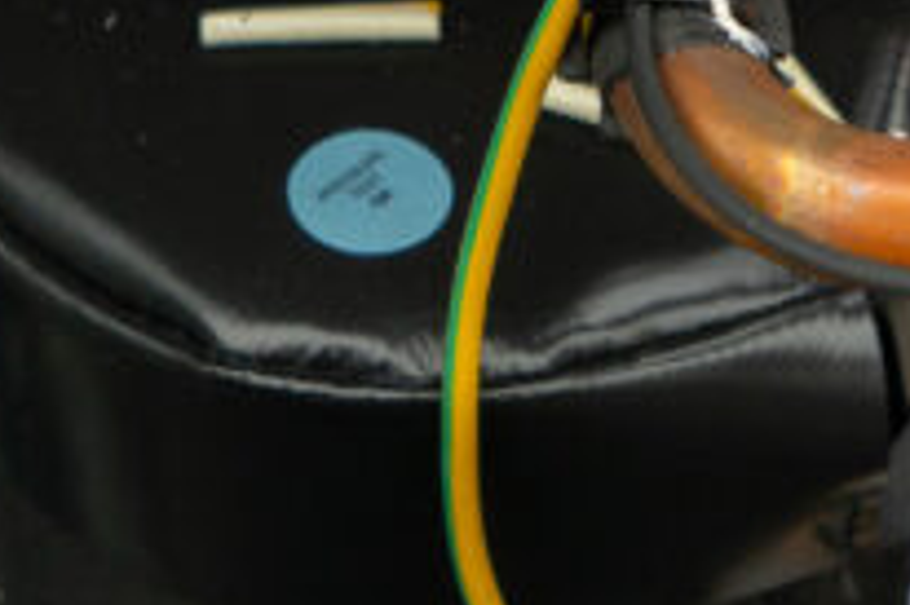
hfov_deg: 10.9
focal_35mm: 189
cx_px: 499
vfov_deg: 7.2
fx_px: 4774
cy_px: 537
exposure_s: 1/60
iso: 400
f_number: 5.6
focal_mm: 38
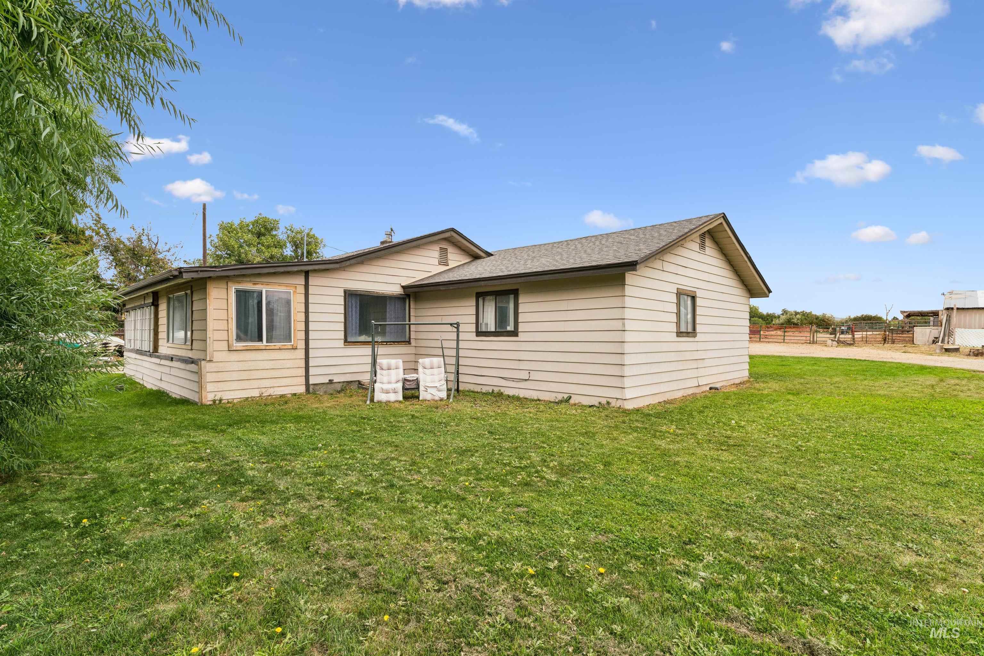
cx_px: 492
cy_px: 328
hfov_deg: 94.6
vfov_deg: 71.7
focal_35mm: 17
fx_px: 454
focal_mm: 16.6
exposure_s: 1/100
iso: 400
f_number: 13
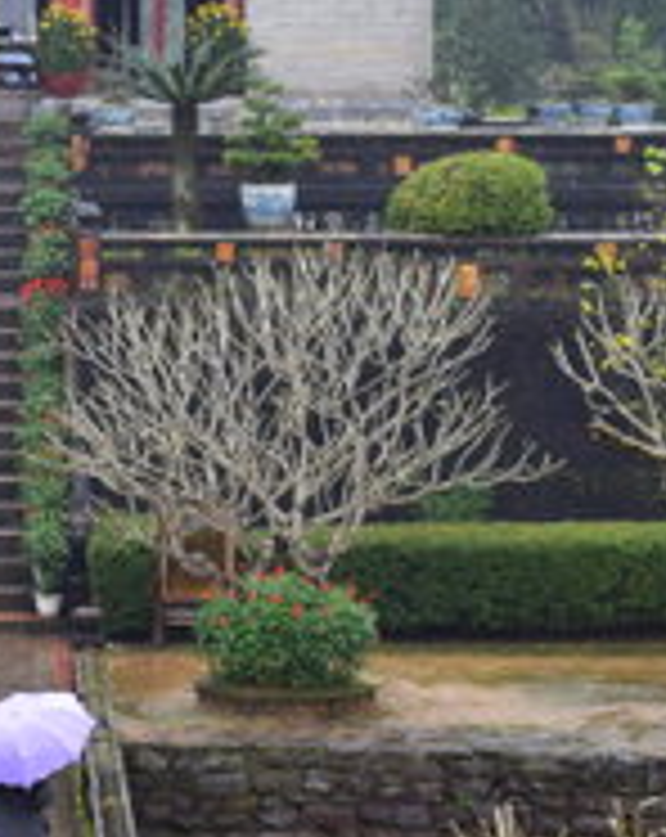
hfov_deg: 8.8
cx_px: -68
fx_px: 4277
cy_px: 189
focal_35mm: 173
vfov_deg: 11.1
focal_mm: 38
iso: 400
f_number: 8
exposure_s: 1/60
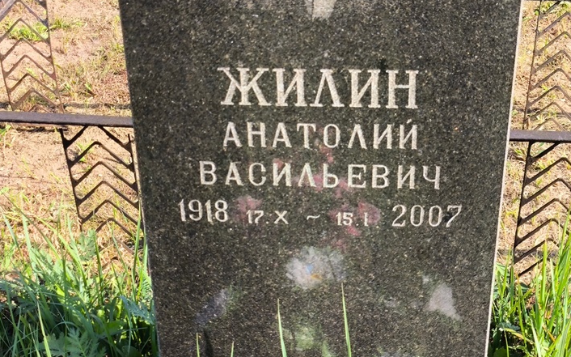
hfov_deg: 34.0
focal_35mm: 60
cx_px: 321
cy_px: 160
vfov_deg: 21.6
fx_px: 934
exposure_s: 1/377
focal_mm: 4.71
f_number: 1.7
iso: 50
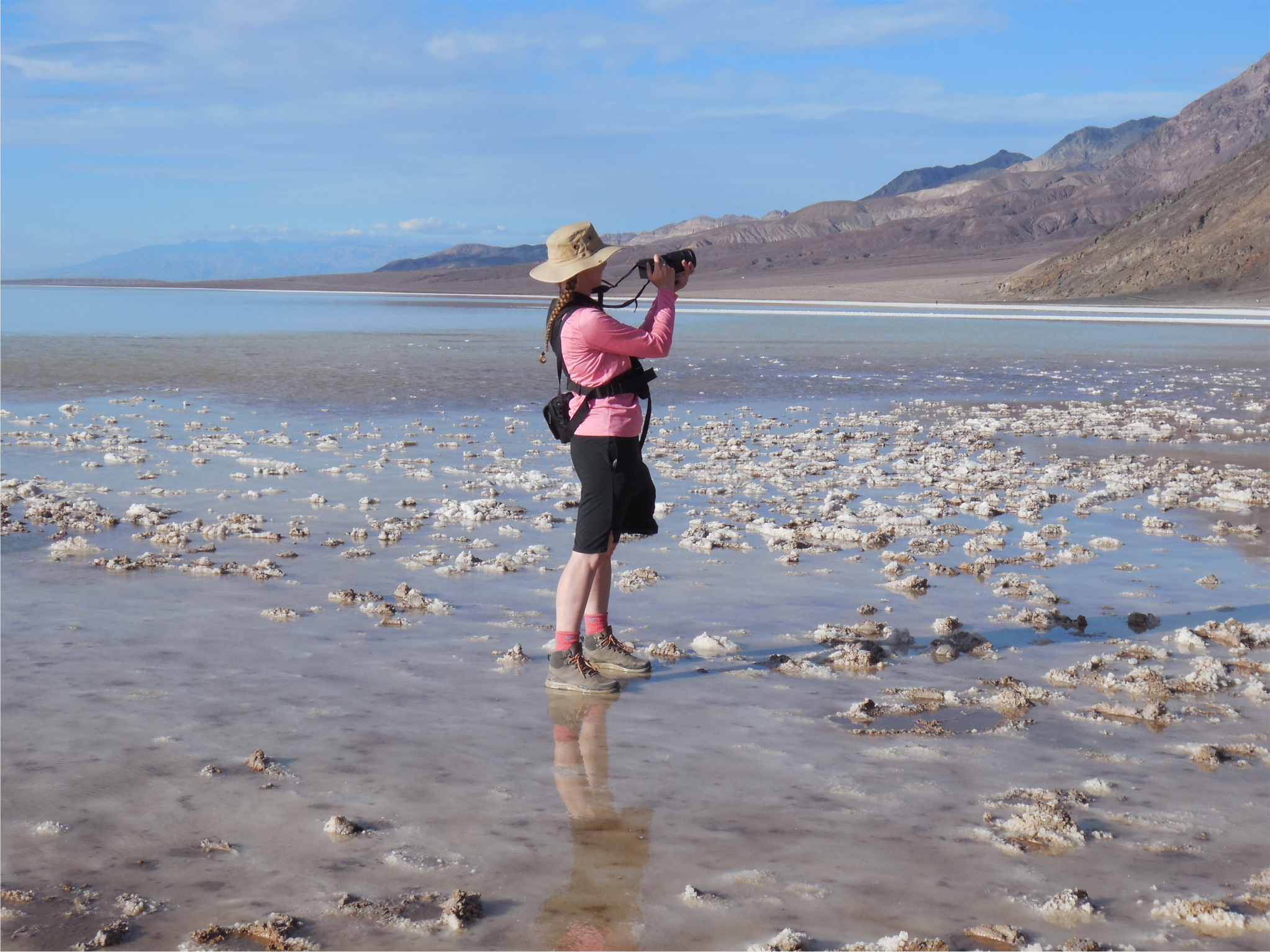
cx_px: 635
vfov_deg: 26.1
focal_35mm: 56
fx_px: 2055
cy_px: 476
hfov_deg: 34.3
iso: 125
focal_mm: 10
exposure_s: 1/1000
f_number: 5.2
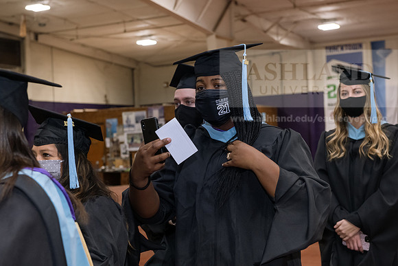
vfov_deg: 21.9
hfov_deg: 32.4
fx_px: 686
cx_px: 199
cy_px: 133
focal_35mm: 62
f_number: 5.6
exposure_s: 1/160
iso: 2500
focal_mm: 62
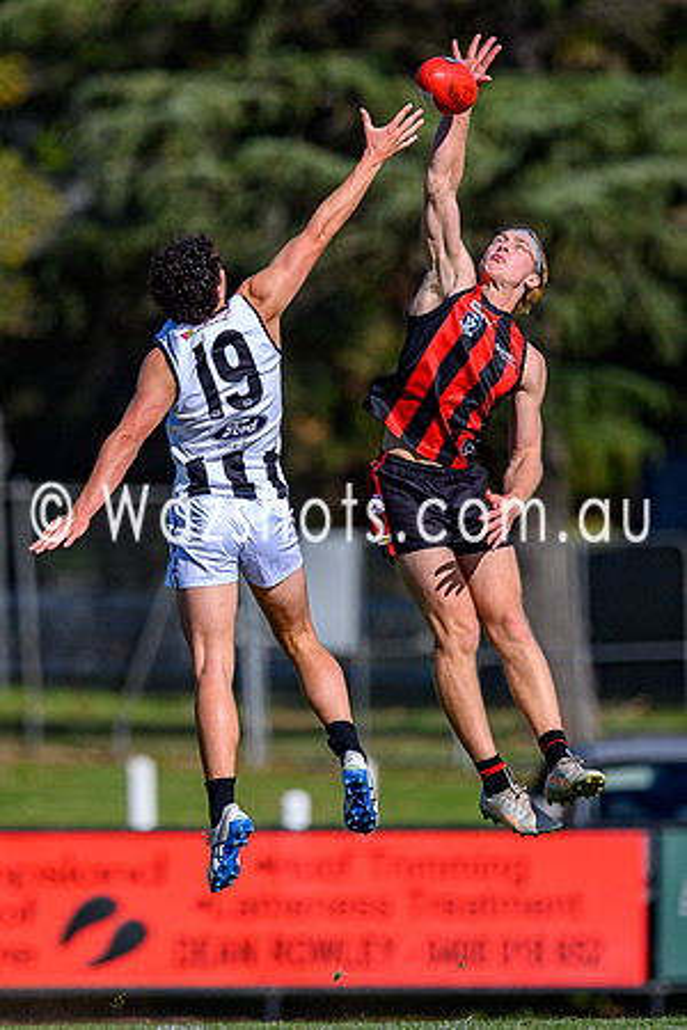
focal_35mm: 1013
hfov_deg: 1.4
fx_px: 28989
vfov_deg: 2.0
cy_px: 335
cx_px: 193
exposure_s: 1/2500
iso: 160
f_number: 4
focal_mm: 500
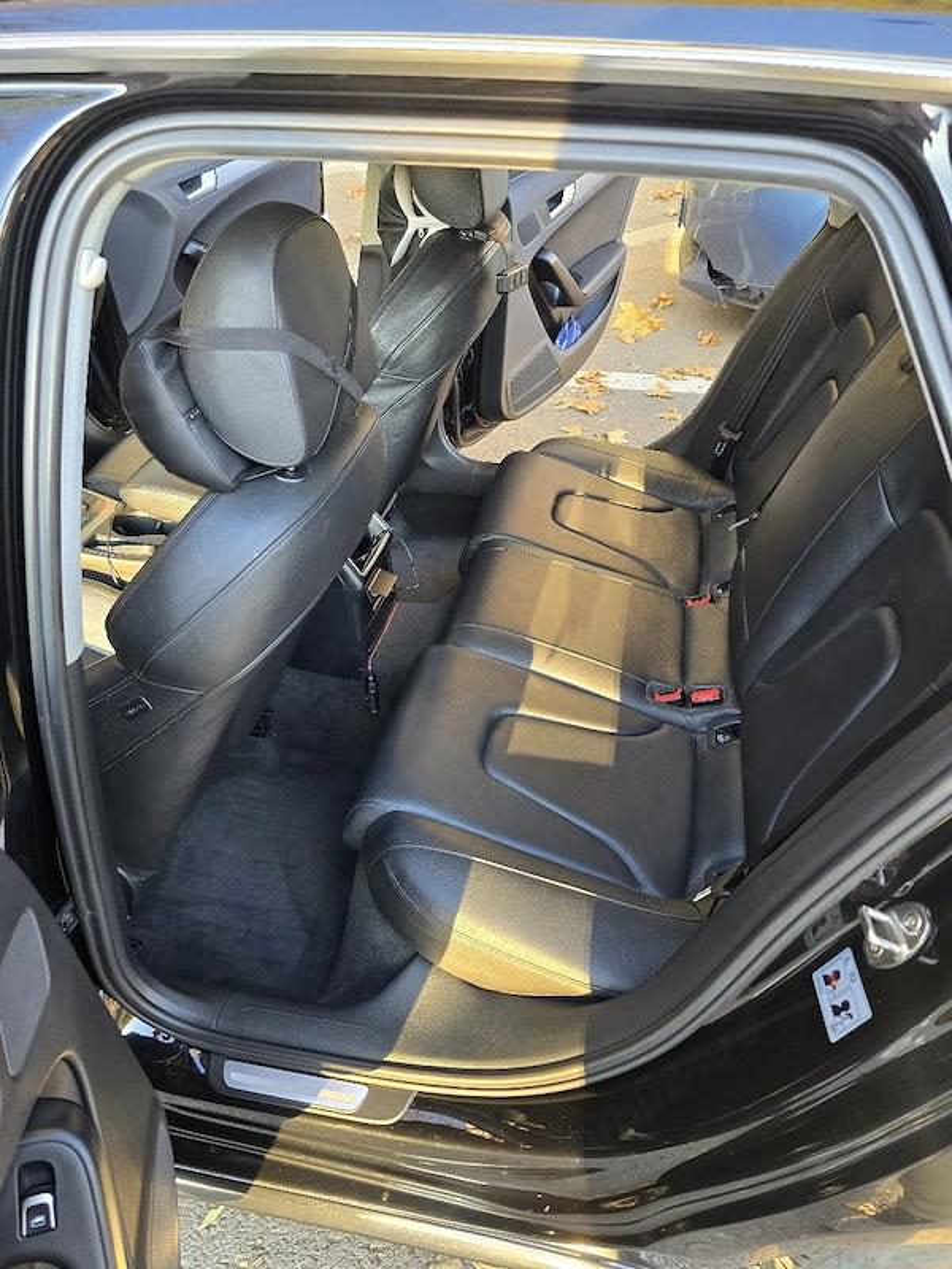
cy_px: 634
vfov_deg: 73.9
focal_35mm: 23
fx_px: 843
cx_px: 476
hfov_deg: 58.9
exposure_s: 1/101
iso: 125
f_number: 1.7
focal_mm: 6.3
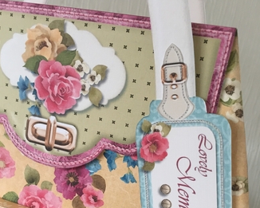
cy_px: 162
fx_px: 300
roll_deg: -9.2
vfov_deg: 37.1
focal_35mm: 39
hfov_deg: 46.8
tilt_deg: -12.2
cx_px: 126
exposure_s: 1/33
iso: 80
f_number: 2.2
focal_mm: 4.15
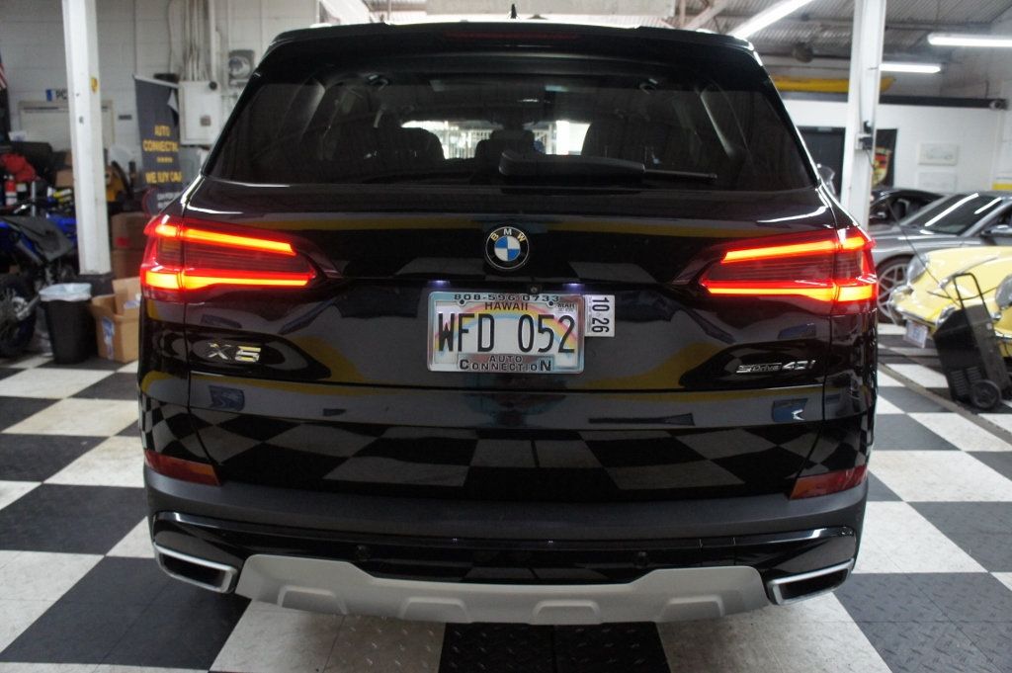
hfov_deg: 67.4
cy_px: 336
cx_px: 506
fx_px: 758
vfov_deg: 47.9
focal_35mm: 27
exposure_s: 1/125
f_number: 3.5
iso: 1600
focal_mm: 18
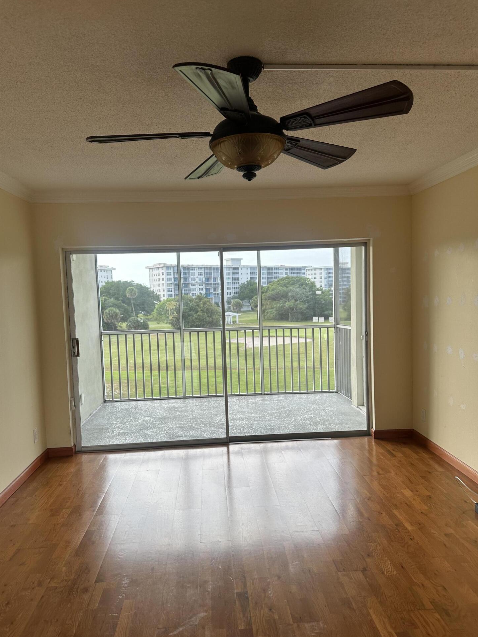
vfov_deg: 69.4
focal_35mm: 25
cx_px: 232
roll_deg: +0.9
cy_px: 330
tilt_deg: -2.3
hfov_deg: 54.9
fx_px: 460
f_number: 1.78
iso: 80
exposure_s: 1/477
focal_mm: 6.86
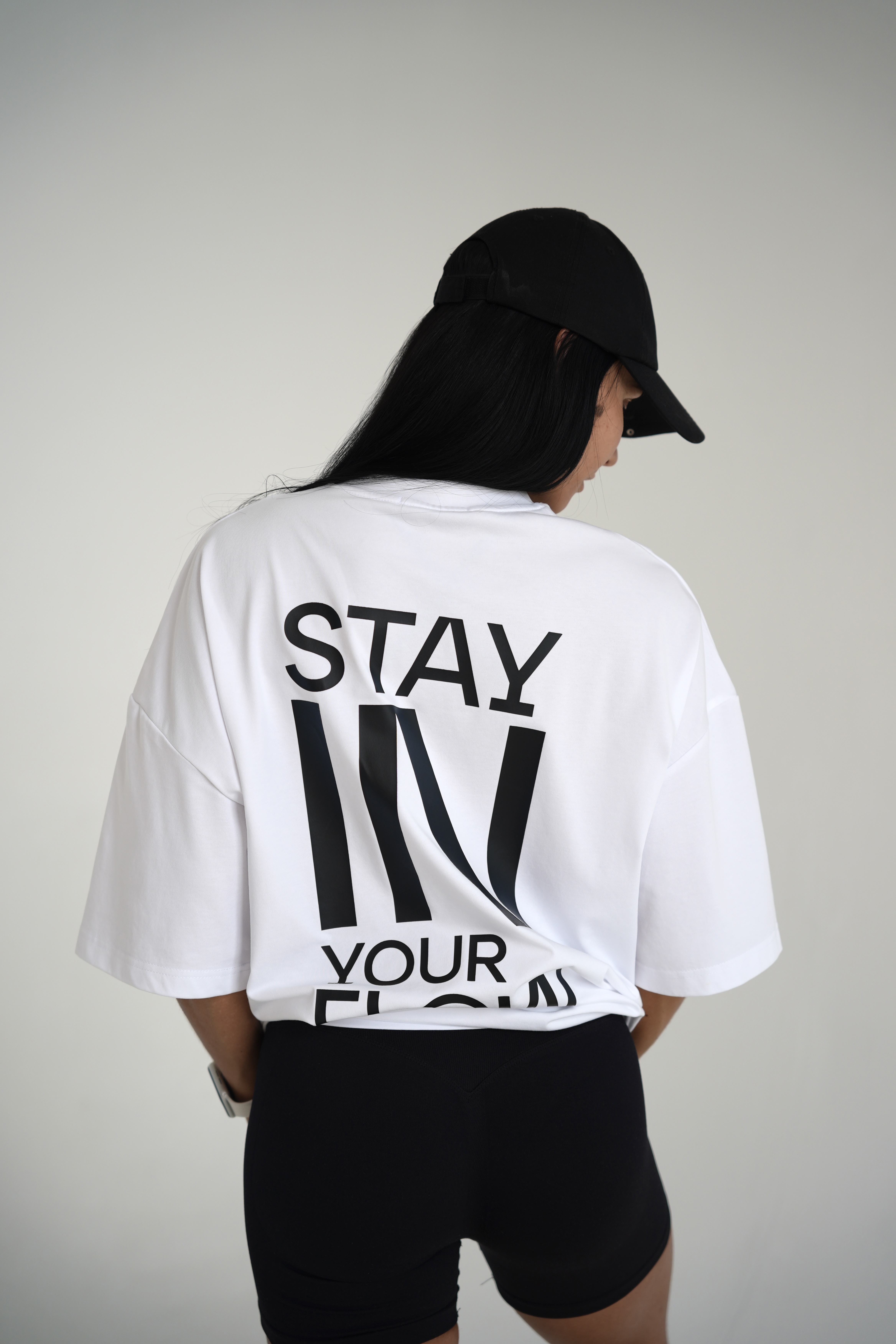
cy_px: 672
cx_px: 448
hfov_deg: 24.9
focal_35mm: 54
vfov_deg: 36.6
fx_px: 2031
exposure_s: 1/60
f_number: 2.8
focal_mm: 54.4
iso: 160
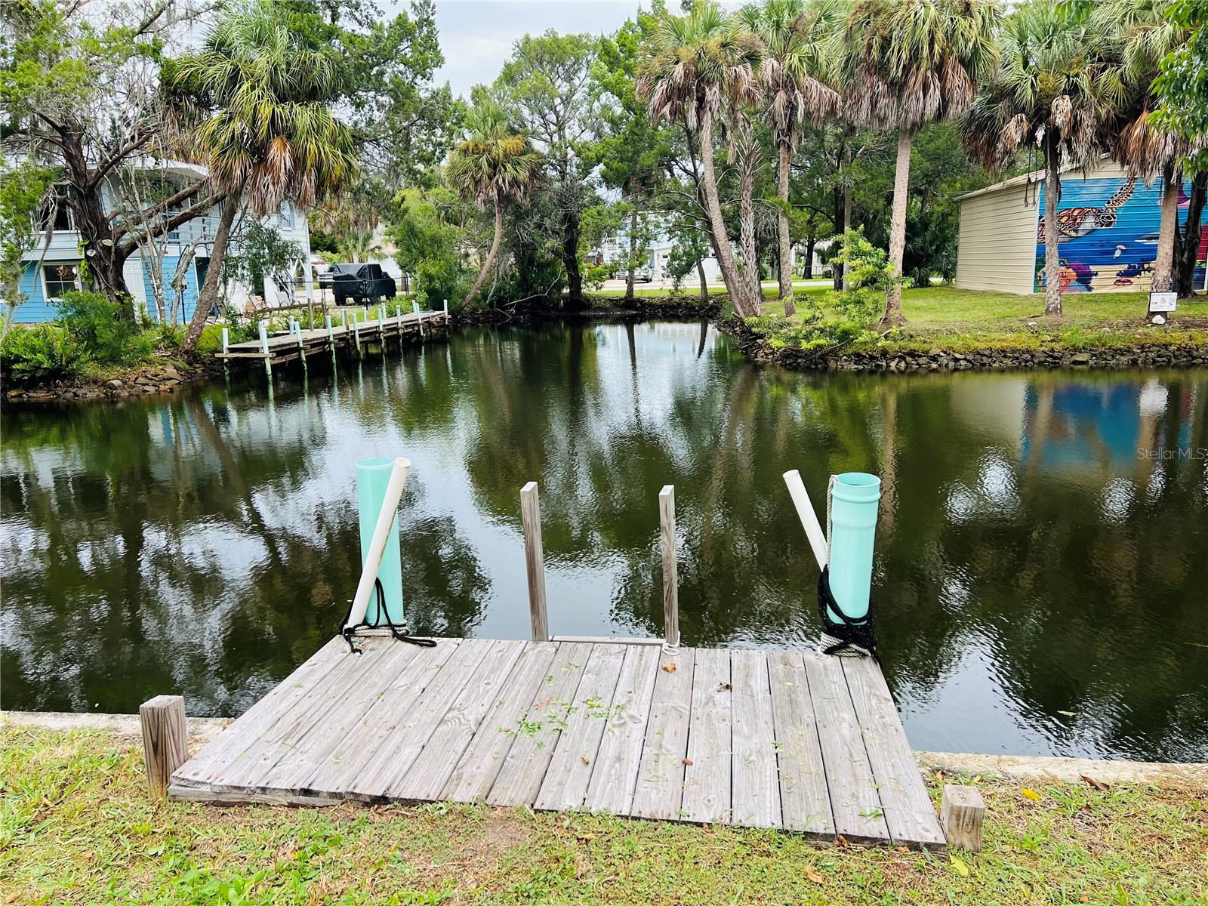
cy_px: 453
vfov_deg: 53.1
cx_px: 604
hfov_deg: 67.3
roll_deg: +2.2
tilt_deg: -11.5
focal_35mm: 26
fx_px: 907
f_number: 1.5
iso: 50
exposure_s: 1/743
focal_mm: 5.7
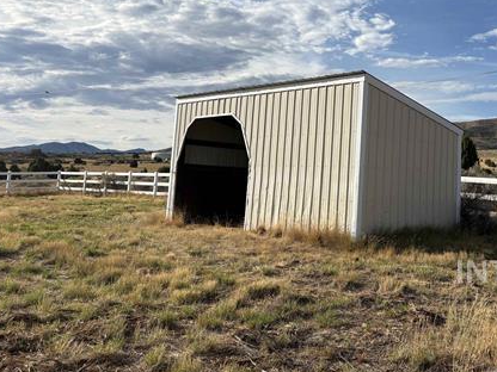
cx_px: 350
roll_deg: -2.0
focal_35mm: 40
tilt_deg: +8.0
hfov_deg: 45.7
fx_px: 574
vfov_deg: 35.4
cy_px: 110
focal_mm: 5.96
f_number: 1.6
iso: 50
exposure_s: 1/3831
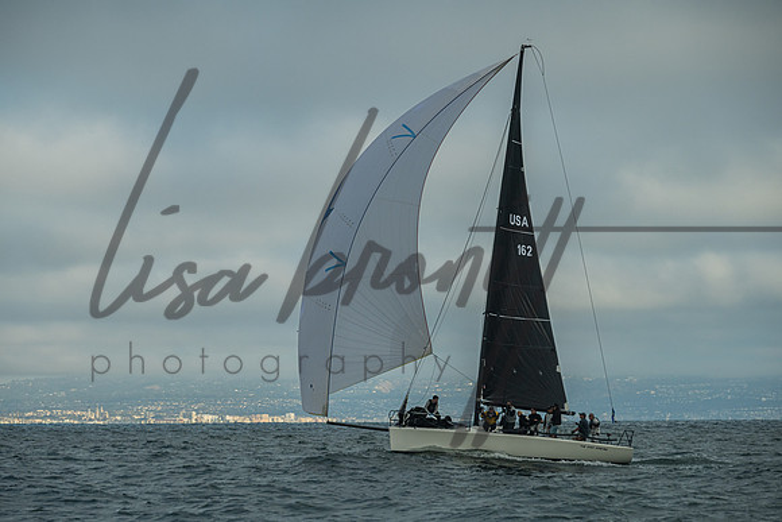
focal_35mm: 174
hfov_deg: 11.8
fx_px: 3788
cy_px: 280
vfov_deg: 7.9
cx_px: 373
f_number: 6.3
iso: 250
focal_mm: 150
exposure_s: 1/500
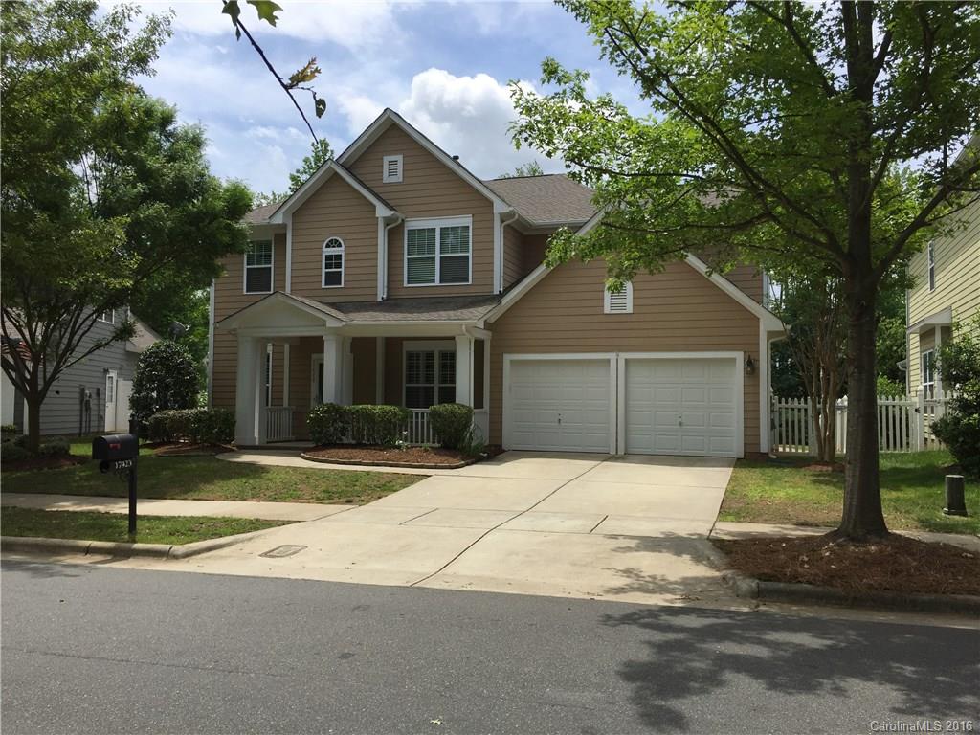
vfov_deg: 48.2
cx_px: 490
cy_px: 368
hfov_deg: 61.7
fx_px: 821
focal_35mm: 29
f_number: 2.2
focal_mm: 4.15
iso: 32
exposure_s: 1/2475
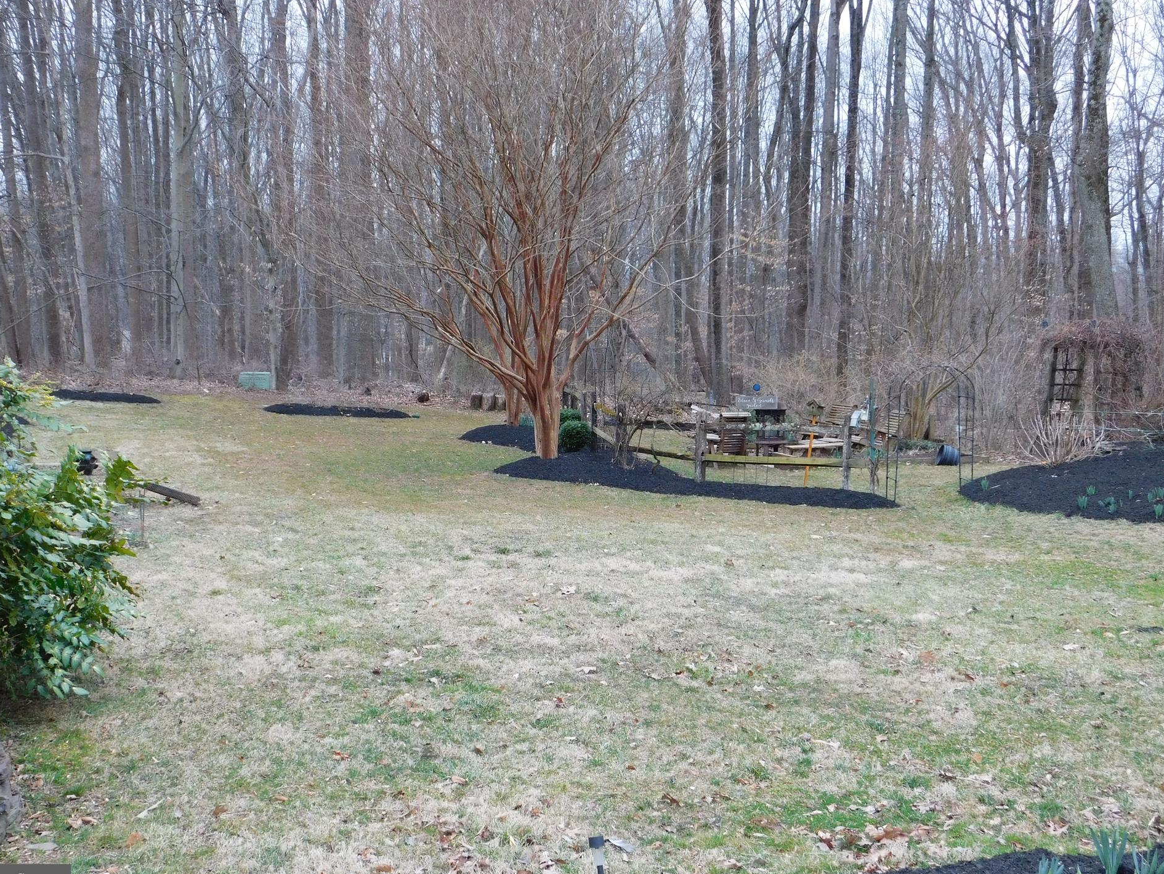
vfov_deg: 36.8
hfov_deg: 47.8
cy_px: 441
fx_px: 1312
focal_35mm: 39
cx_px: 548
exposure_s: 1/30
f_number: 3.5
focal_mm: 6.3
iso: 250
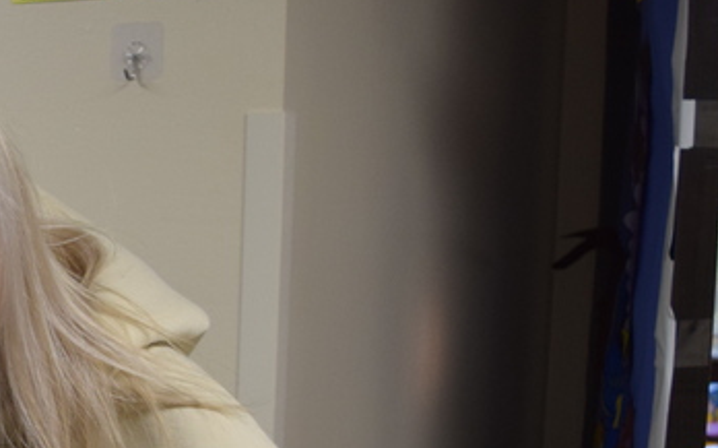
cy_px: 511
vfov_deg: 12.4
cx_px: -208
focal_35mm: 104
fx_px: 2024
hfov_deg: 18.7
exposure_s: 1/60
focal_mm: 23
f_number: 3.8
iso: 800
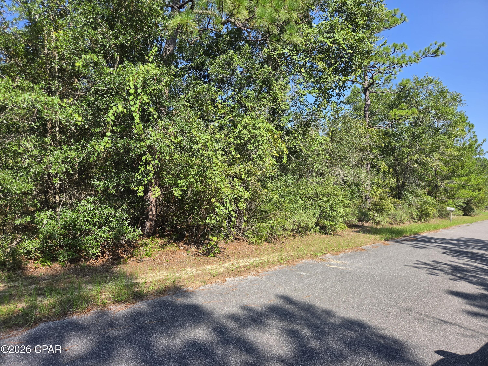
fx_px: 324
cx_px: 244
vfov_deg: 58.9
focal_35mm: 23
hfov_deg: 73.9
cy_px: 183
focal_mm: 5.4
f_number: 1.8
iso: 80
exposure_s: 1/1874
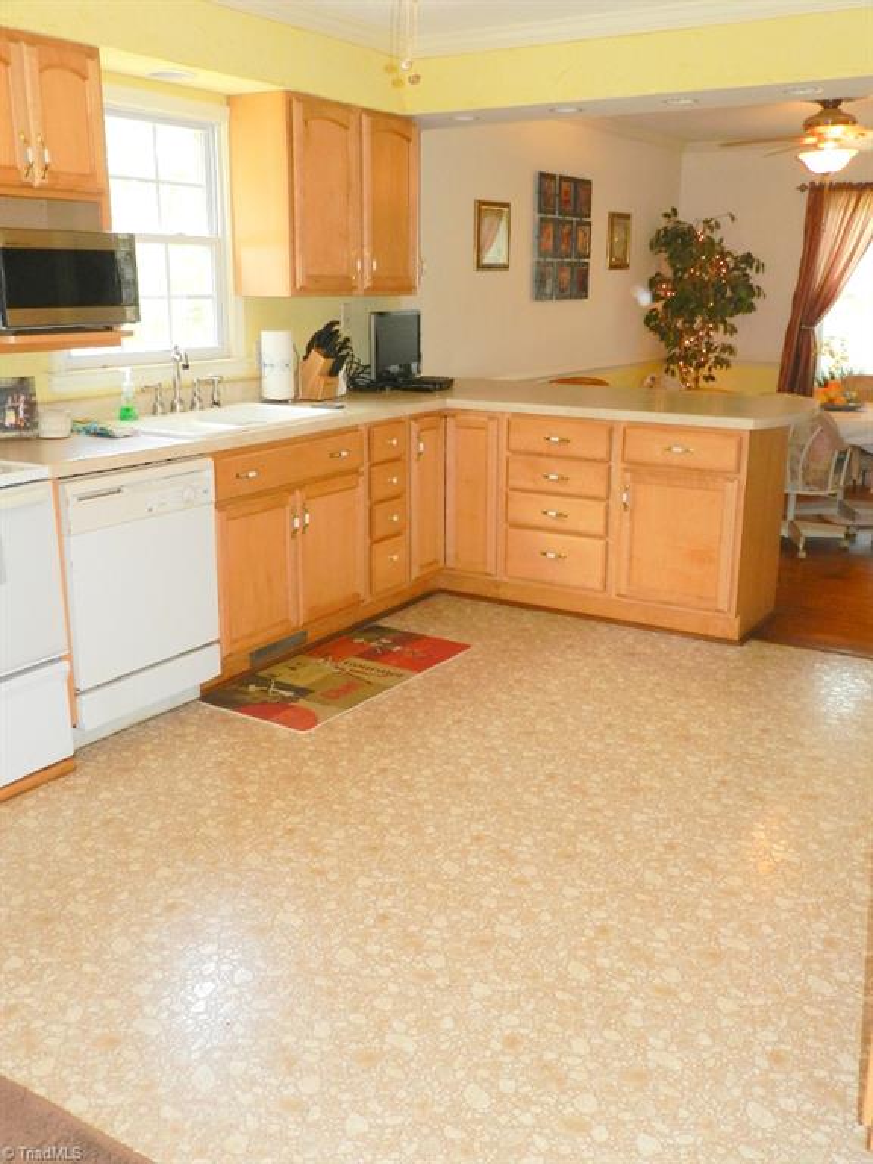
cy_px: 582
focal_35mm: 32
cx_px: 436
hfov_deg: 44.2
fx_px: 1076
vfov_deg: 56.8
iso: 200
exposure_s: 1/30
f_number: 3.7
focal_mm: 5.6
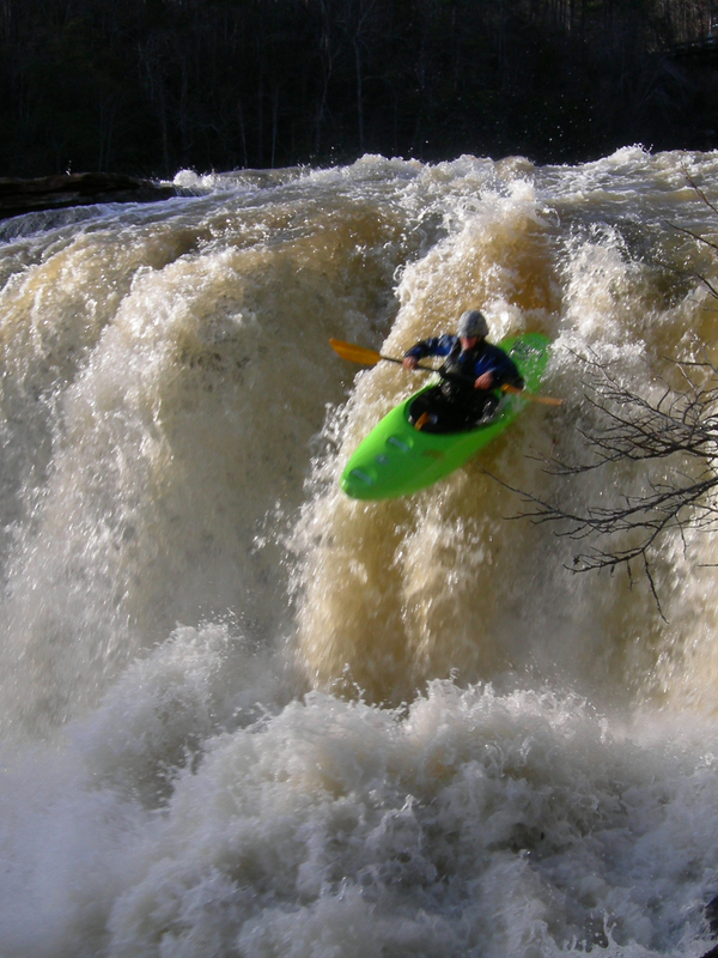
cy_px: 547
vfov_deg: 39.6
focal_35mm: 48
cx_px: 375
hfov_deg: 30.3
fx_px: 1327
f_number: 7.6
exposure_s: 1/157
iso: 64
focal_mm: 7.5
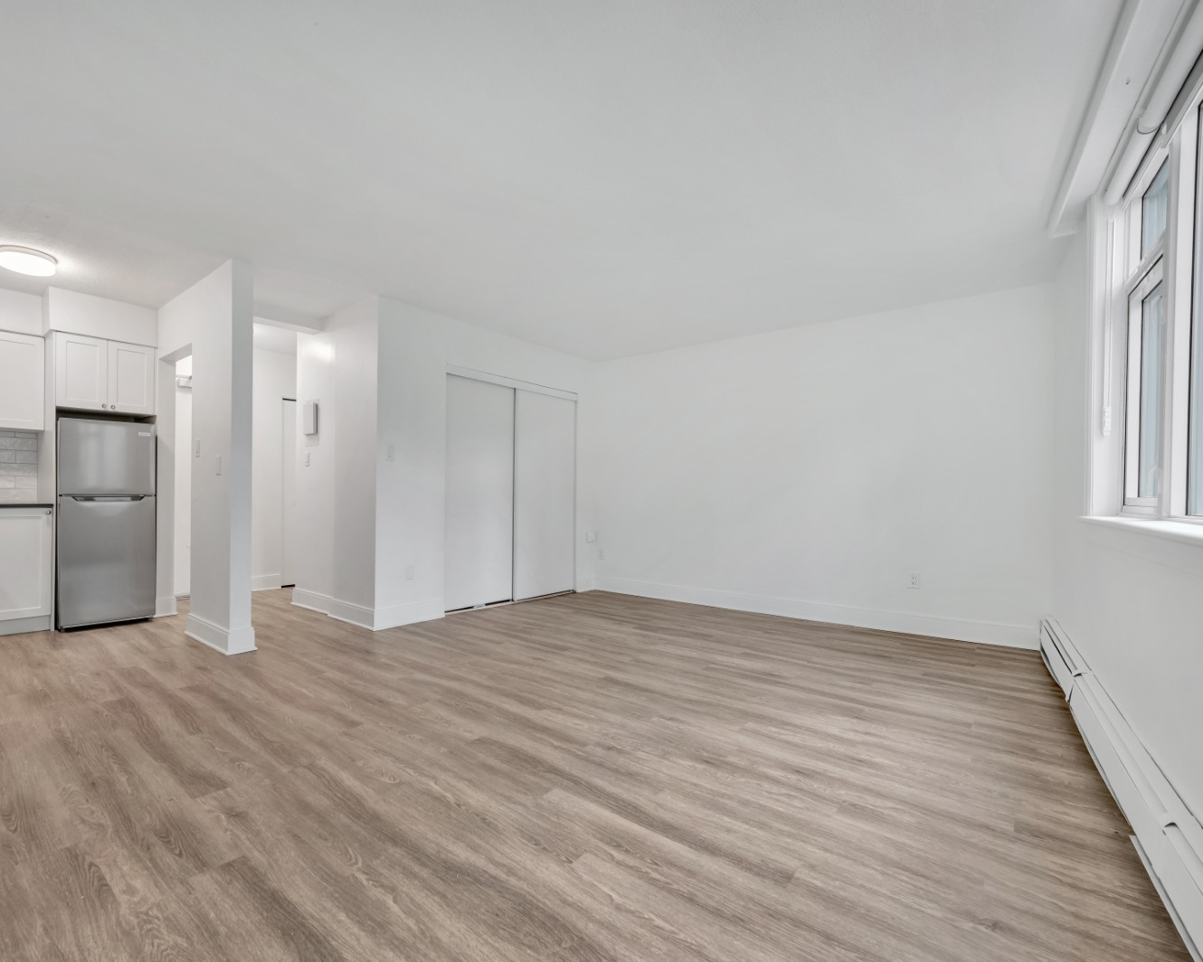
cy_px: 486
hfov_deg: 92.1
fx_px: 570
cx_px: 493
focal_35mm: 16
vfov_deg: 80.4
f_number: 4.5
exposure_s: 1/40
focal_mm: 14
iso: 400
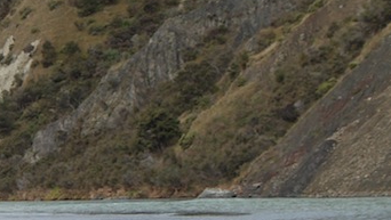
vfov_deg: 7.0
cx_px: 64
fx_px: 1816
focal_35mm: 175
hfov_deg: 12.2
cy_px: 89
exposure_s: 1/400
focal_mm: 11.4
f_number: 3.3
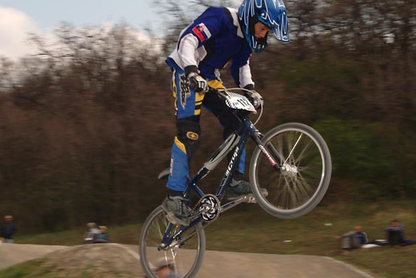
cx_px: 190
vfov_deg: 18.5
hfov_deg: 27.4
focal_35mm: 74
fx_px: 852
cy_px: 135
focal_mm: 35
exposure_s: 1/125
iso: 100
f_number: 11
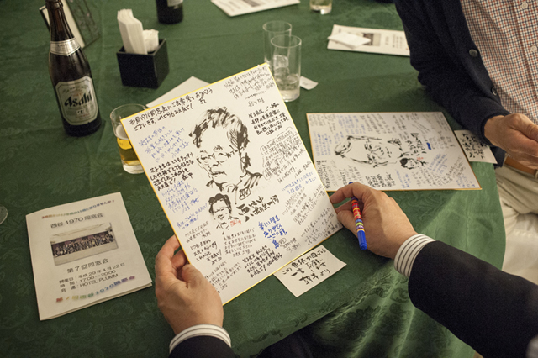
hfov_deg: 54.5
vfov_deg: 37.8
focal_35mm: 35
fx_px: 523
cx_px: 269
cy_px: 179
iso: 2800
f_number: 5.6
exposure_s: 1/100
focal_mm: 35
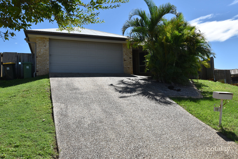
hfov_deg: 61.9
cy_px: 80
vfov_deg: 43.7
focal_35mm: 30
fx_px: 198
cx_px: 119
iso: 200
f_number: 10
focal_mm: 20
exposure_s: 1/400
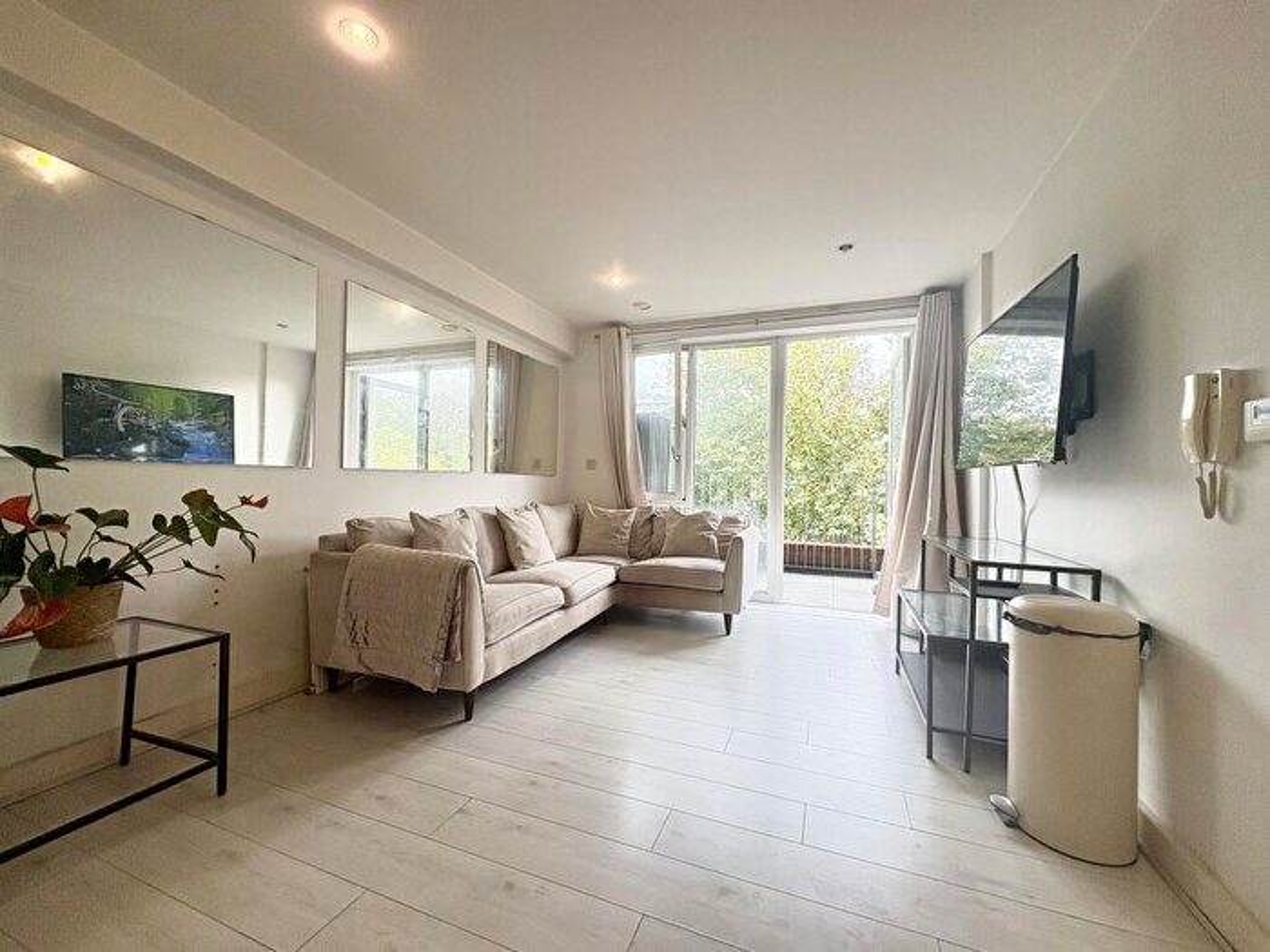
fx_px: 514
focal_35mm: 14
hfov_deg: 102.1
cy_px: 476
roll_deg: -0.8
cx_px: 635
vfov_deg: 85.7
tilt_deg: +0.7
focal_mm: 2.22
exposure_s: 1/143
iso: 64
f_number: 2.2
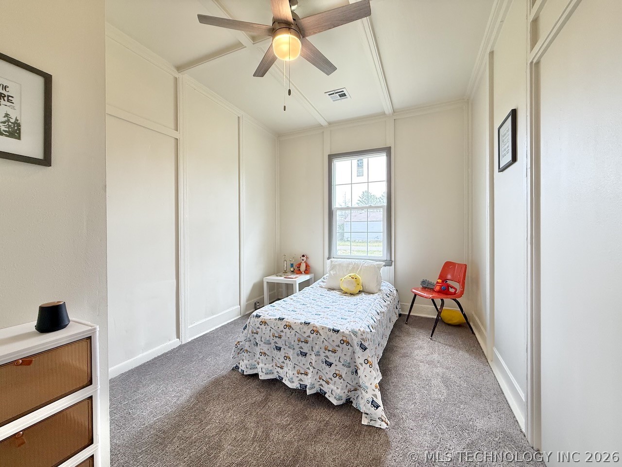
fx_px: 252
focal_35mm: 14
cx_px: 311
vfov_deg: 85.7
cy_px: 234
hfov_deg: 102.1
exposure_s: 1/120
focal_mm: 2.22
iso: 250
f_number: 2.2
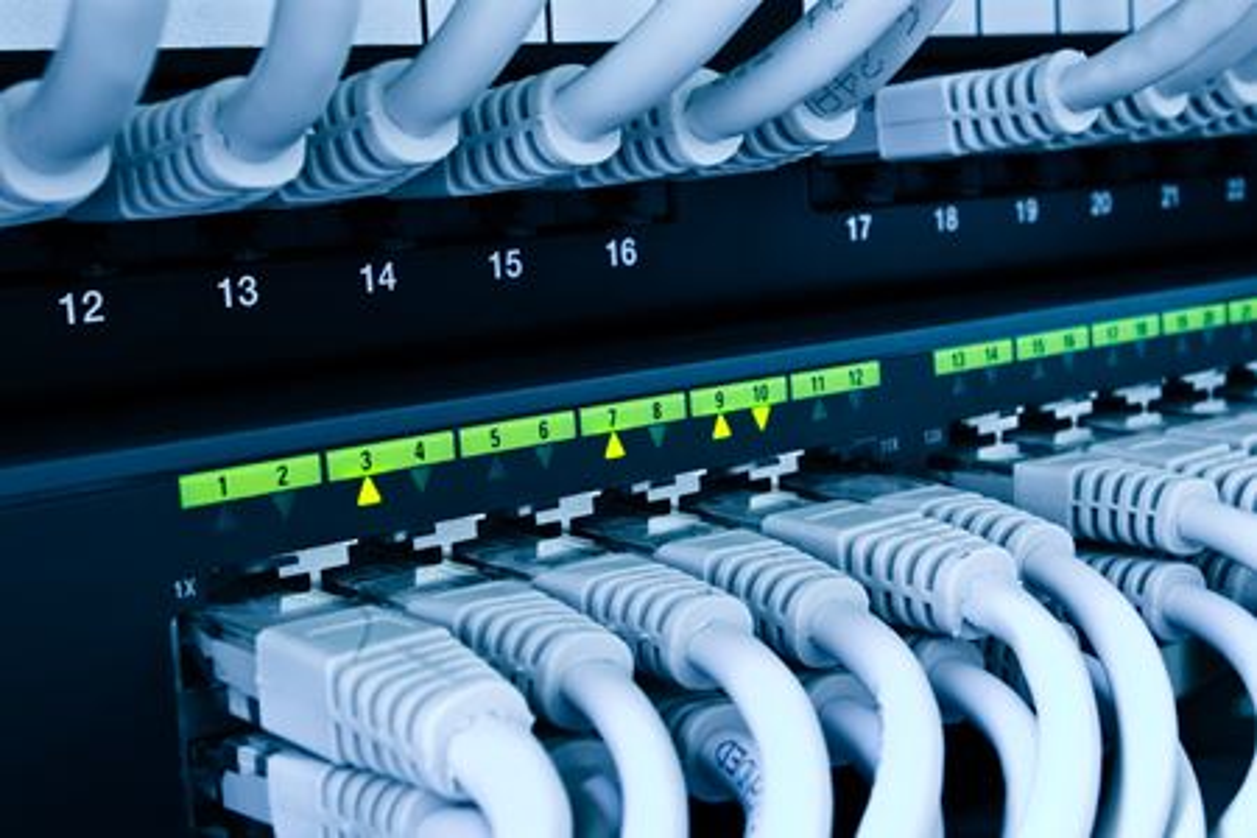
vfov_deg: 22.6
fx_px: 2095
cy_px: 419
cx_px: 628
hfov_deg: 33.4
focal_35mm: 60
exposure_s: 15
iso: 200
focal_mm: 40
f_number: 16
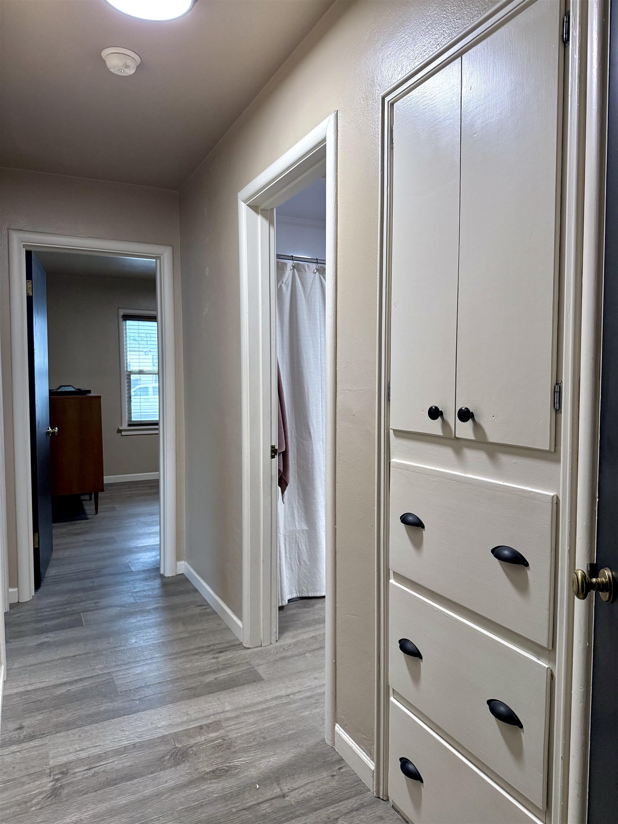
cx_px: 309
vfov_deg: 71.6
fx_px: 571
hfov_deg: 56.8
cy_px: 412
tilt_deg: -3.2
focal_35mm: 24
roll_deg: +0.0
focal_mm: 6.76
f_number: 1.78
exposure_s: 1/120
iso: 250
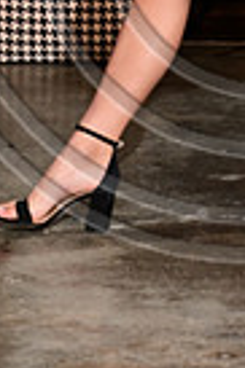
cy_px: -89
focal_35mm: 297
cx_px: 250
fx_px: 3039
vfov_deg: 6.9
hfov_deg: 4.6
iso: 1000
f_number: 6.3
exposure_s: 1/125
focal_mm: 70
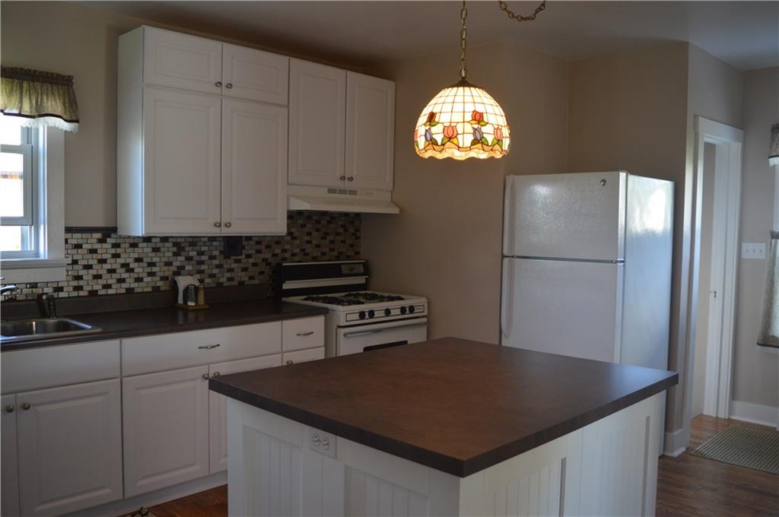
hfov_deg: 59.6
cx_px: 390
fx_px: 681
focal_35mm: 32
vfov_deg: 41.6
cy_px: 258
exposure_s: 1/60
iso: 500
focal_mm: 21
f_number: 3.8
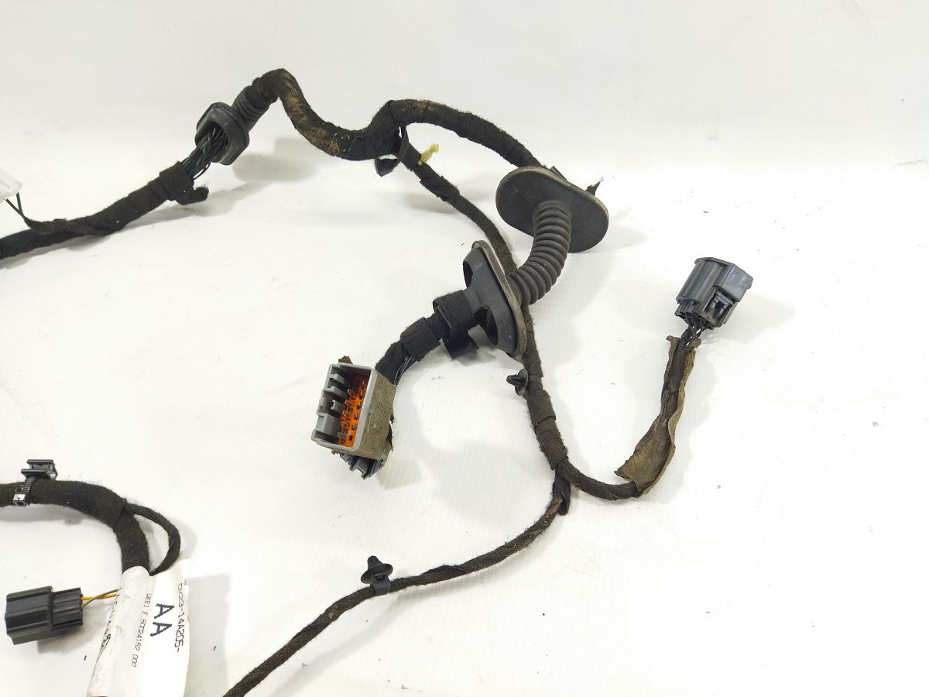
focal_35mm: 27
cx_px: 464
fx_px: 725
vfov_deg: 51.4
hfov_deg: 65.3
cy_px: 348
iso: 157
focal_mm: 4.71
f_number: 1.79
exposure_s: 1/100
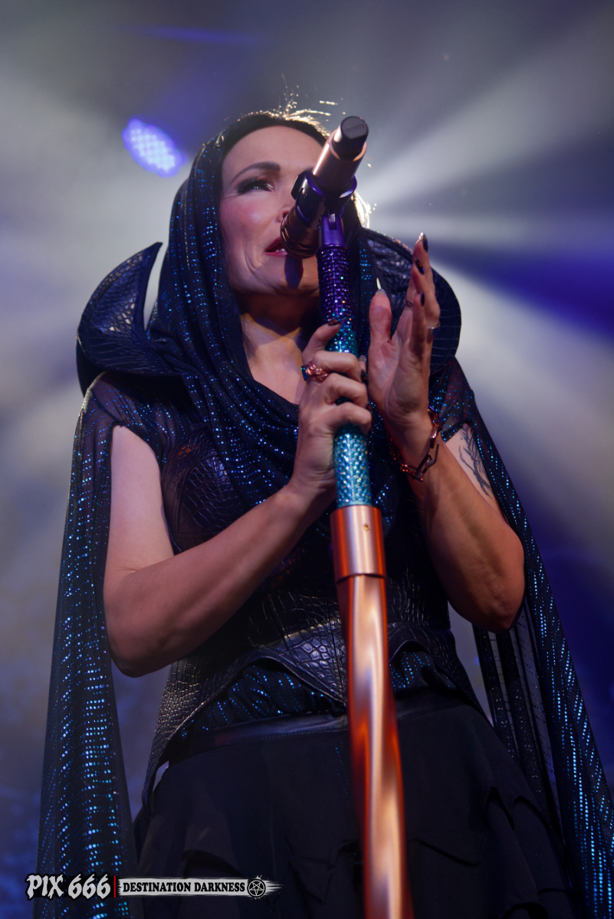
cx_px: 307
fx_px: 1482
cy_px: 460
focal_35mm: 58
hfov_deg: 23.4
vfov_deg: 34.5
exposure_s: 1/250
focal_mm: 58
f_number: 3.2
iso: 1000
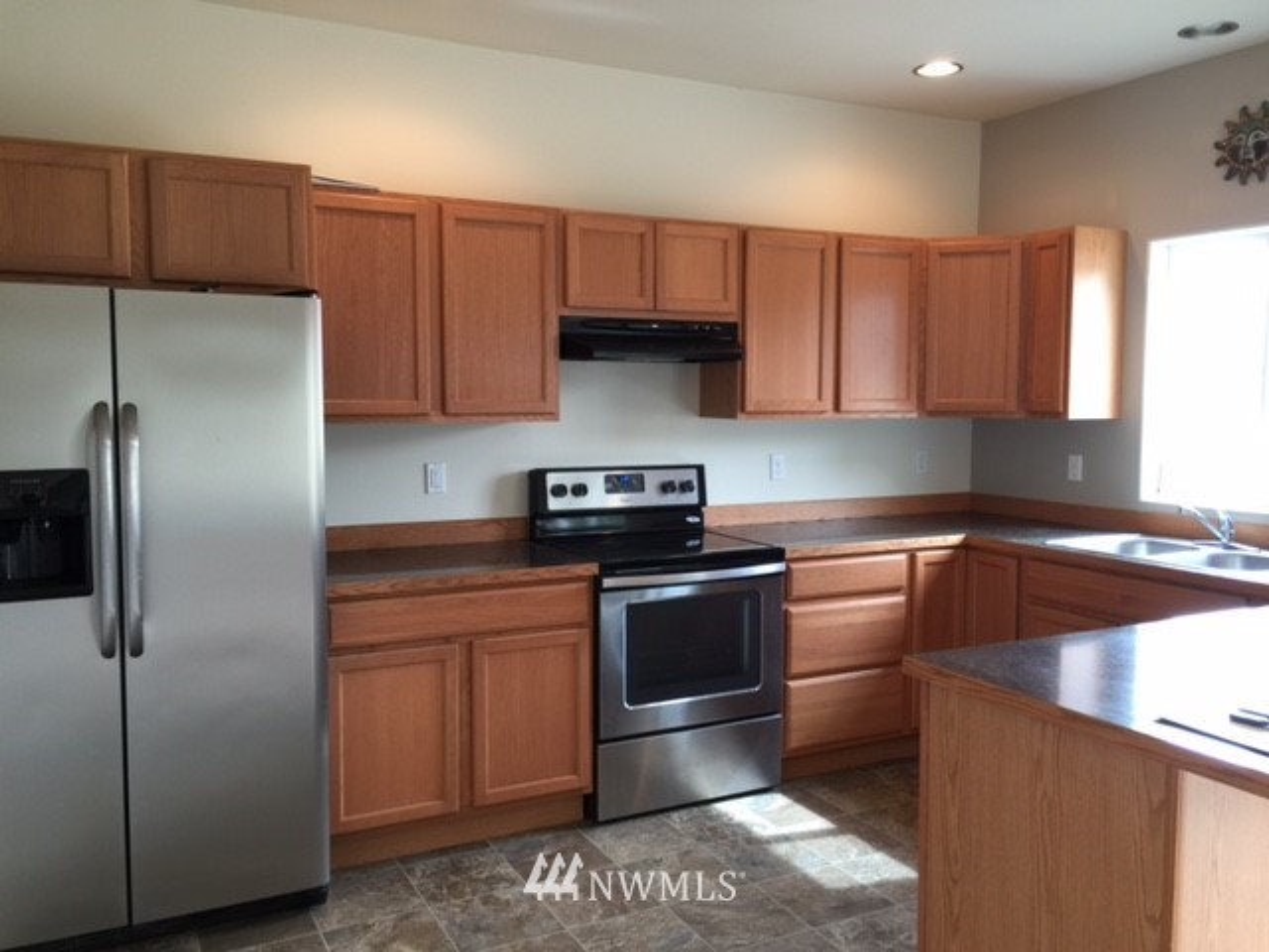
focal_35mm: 29
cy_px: 476
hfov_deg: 61.7
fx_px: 1063
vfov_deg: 48.2
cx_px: 634
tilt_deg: -3.4
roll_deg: -1.3
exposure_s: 1/15
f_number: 2.2
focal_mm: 4.15
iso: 32
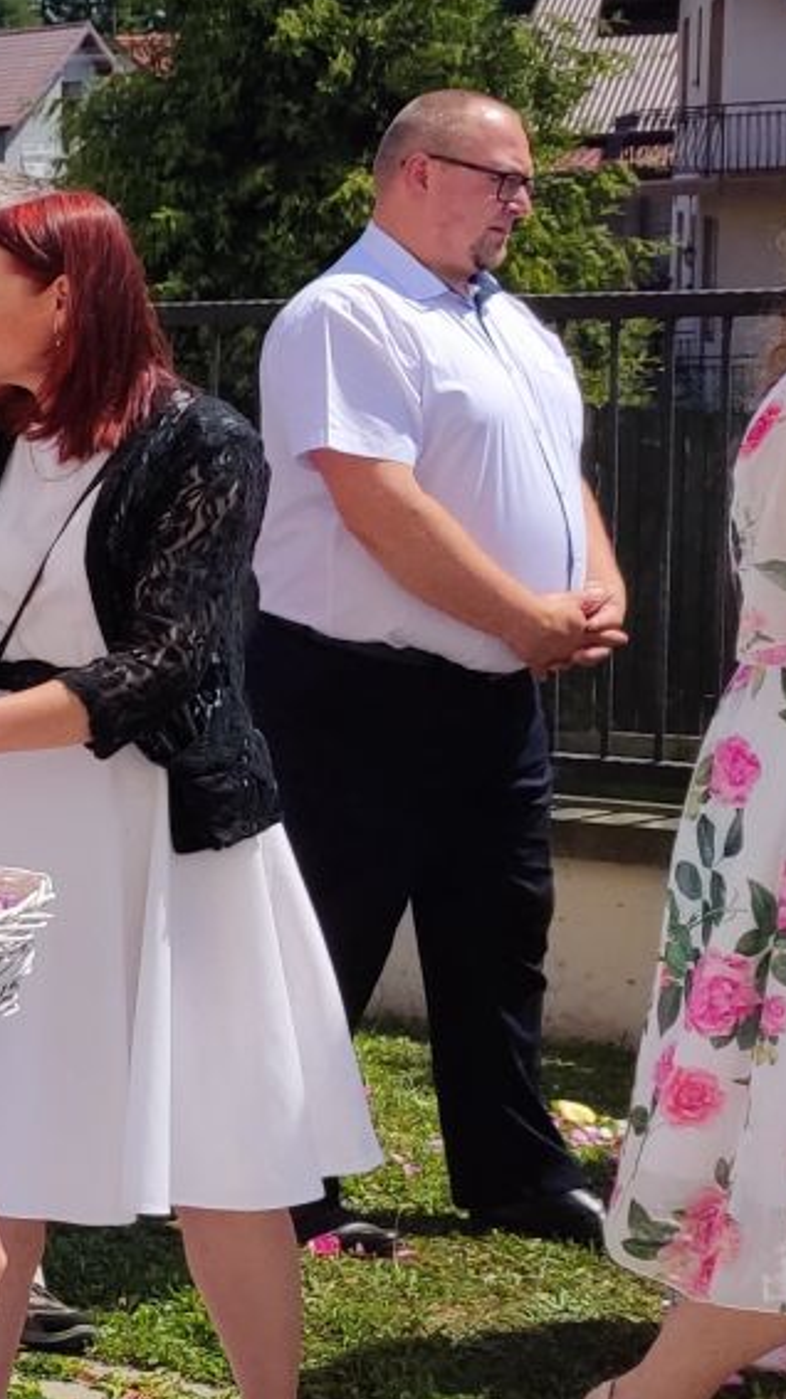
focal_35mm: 77
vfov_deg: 27.5
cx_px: -1120
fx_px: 2856
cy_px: 670
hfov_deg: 12.3
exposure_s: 1/1583
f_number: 1.79
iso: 50
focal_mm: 4.71
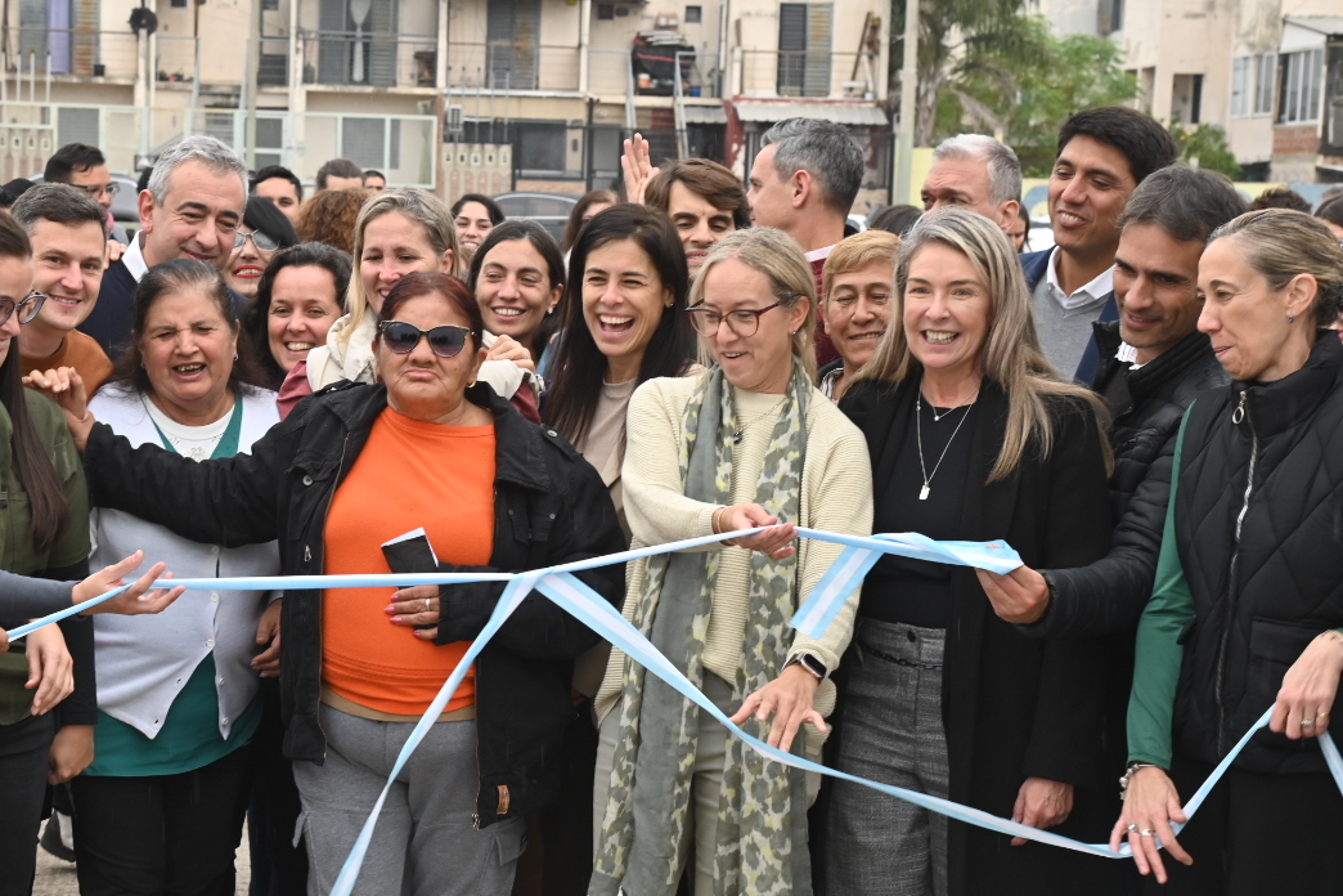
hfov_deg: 22.5
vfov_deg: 15.2
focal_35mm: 90
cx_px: 453
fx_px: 3357
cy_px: 467
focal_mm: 58
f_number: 7.1
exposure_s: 1/200
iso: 500
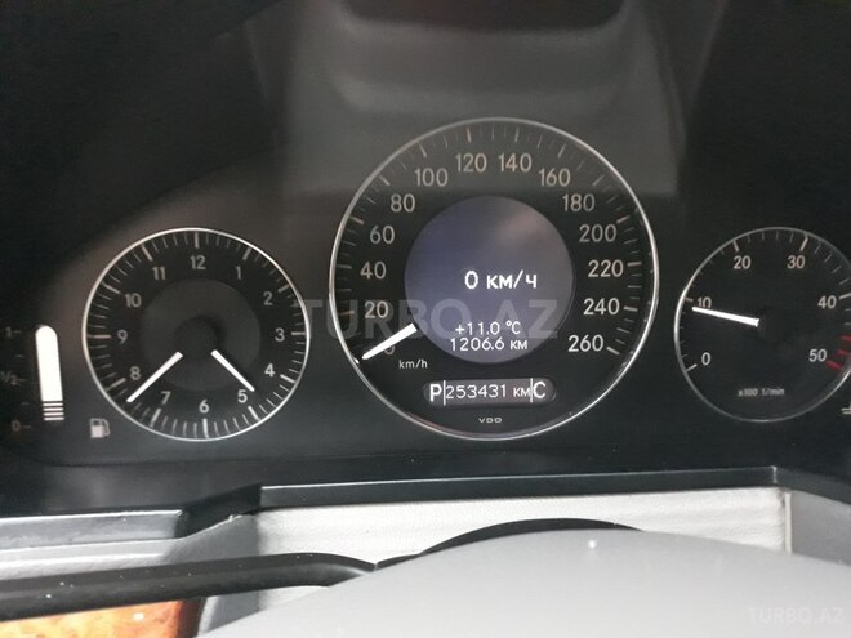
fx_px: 664
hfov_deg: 65.3
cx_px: 426
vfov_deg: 51.4
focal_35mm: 27
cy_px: 319
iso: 800
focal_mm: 3.71
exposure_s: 1/17
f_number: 1.7
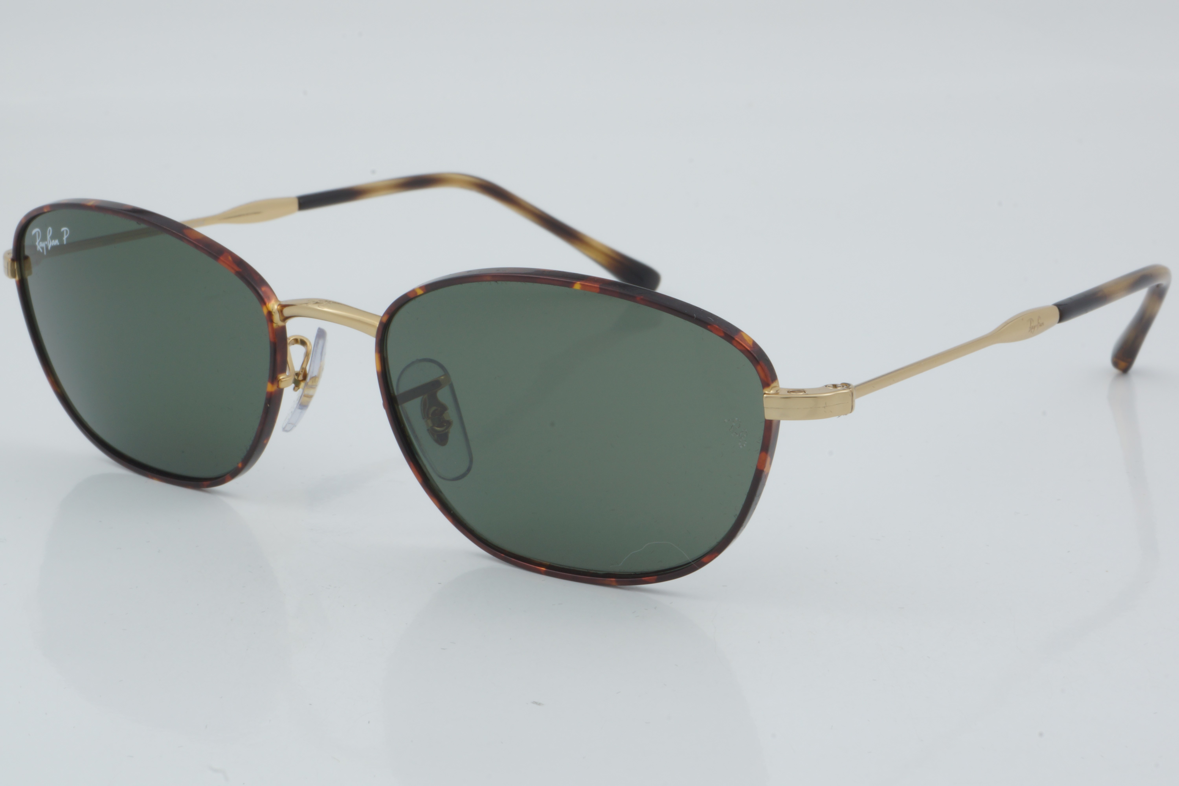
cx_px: 590
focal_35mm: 82
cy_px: 393
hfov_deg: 24.6
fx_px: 2702
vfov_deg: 16.6
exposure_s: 1/4
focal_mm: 55
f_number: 29
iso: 100
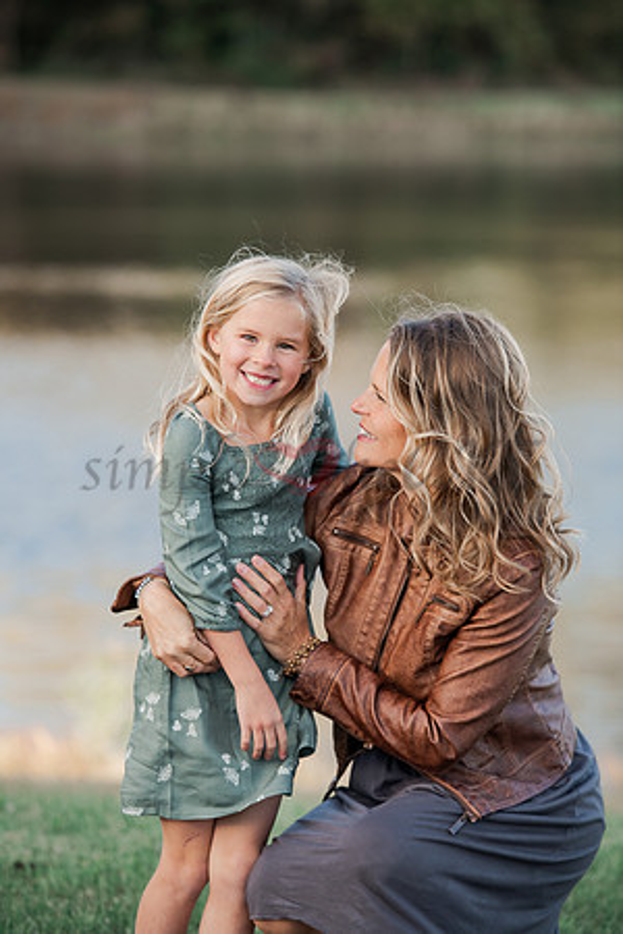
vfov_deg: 12.1
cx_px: 312
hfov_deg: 8.1
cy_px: 467
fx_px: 4413
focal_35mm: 170
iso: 400
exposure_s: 1/640
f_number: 4
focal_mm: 170
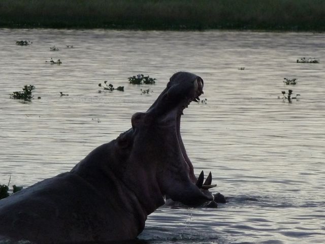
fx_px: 4037
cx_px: 162
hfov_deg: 4.6
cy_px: 122
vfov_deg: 3.5
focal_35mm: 430
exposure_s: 1/500
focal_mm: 44
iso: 400
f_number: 4.9
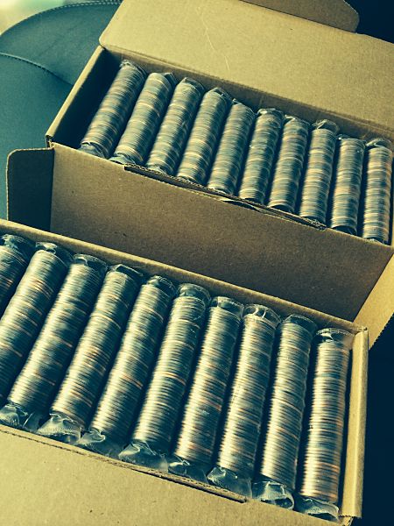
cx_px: 197
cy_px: 263
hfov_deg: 46.8
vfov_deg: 60.0
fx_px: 455
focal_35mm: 30
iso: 50
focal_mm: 4.12
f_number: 2.2
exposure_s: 1/120
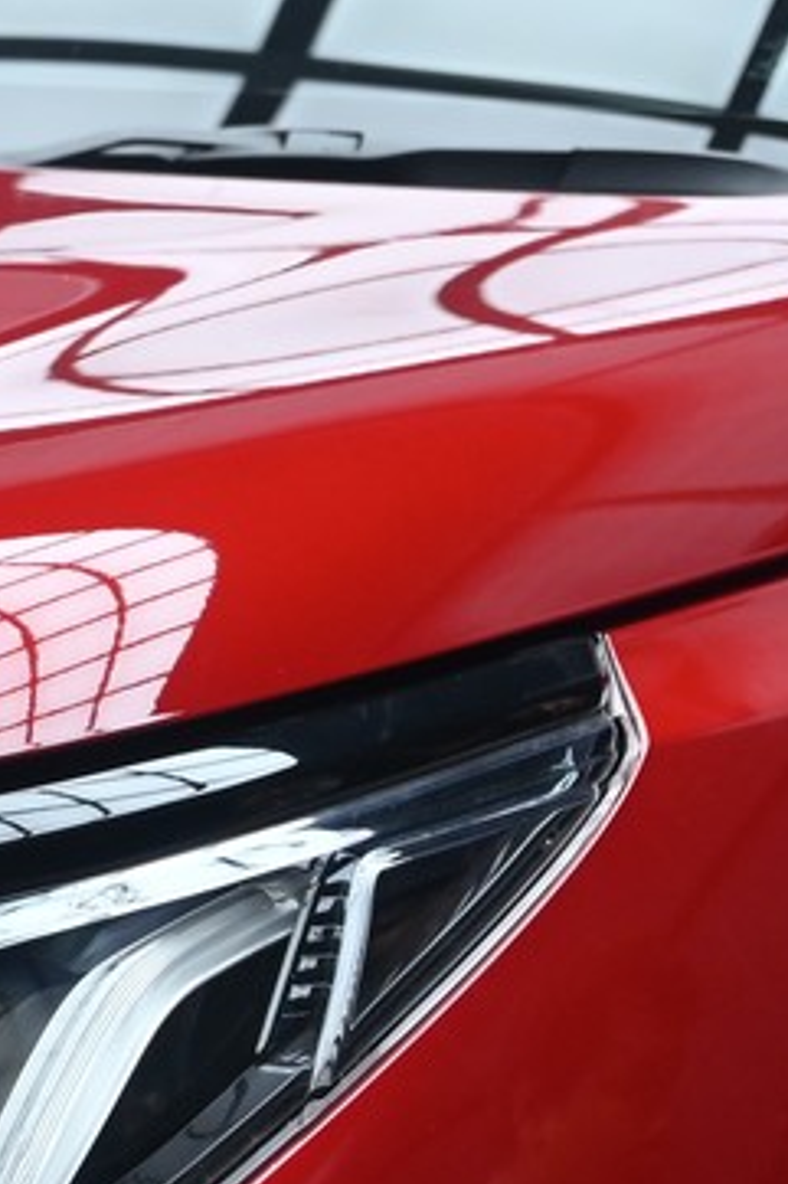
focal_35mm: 228
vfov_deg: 9.0
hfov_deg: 5.9
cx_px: -670
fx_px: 7493
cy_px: 1166
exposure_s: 1/125
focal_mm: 50
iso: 400
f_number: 6.7
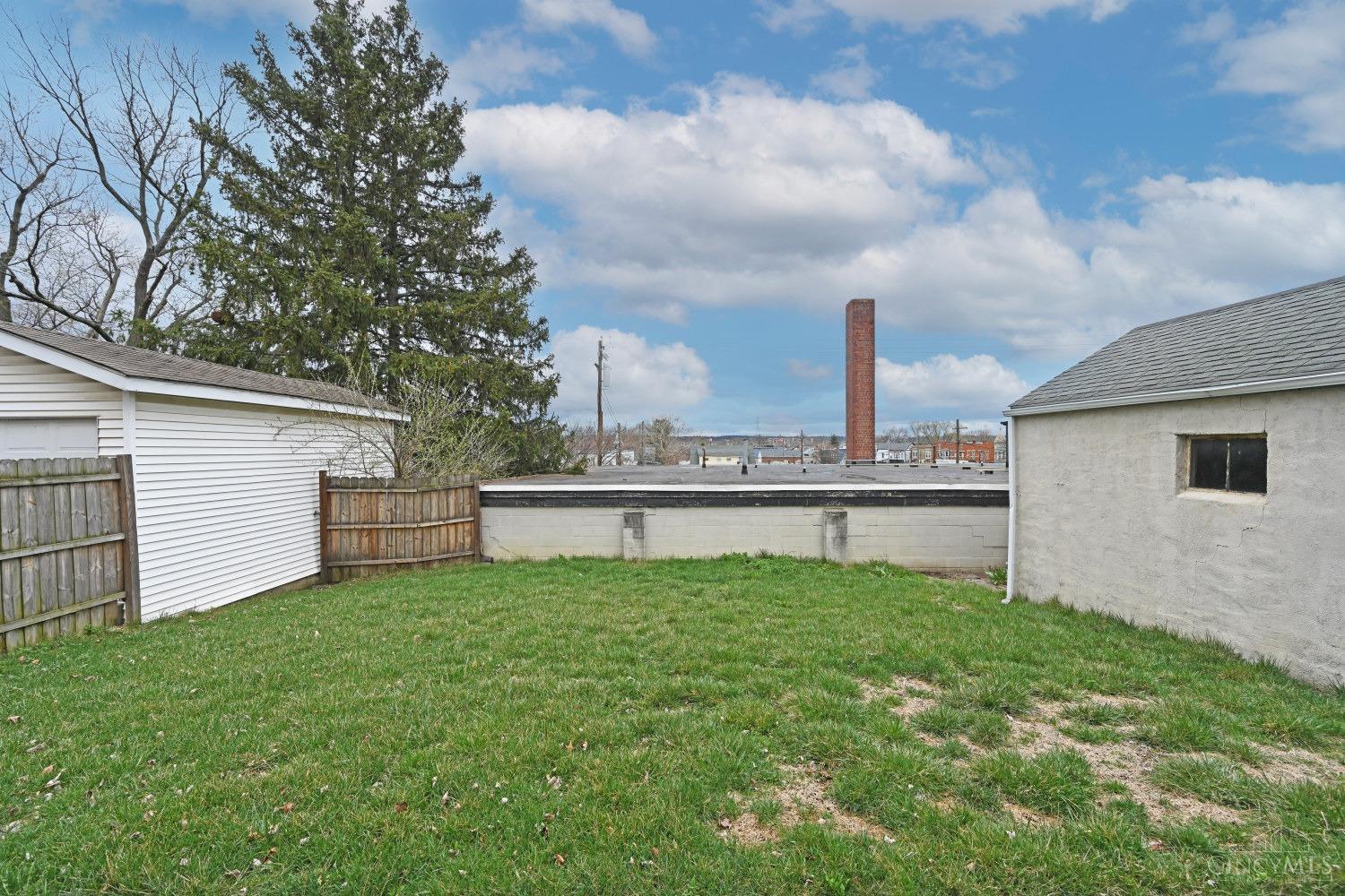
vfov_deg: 81.2
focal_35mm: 14
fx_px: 523
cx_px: 672
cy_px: 448
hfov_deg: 104.3
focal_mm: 14
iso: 100
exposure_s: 1/400
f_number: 7.1
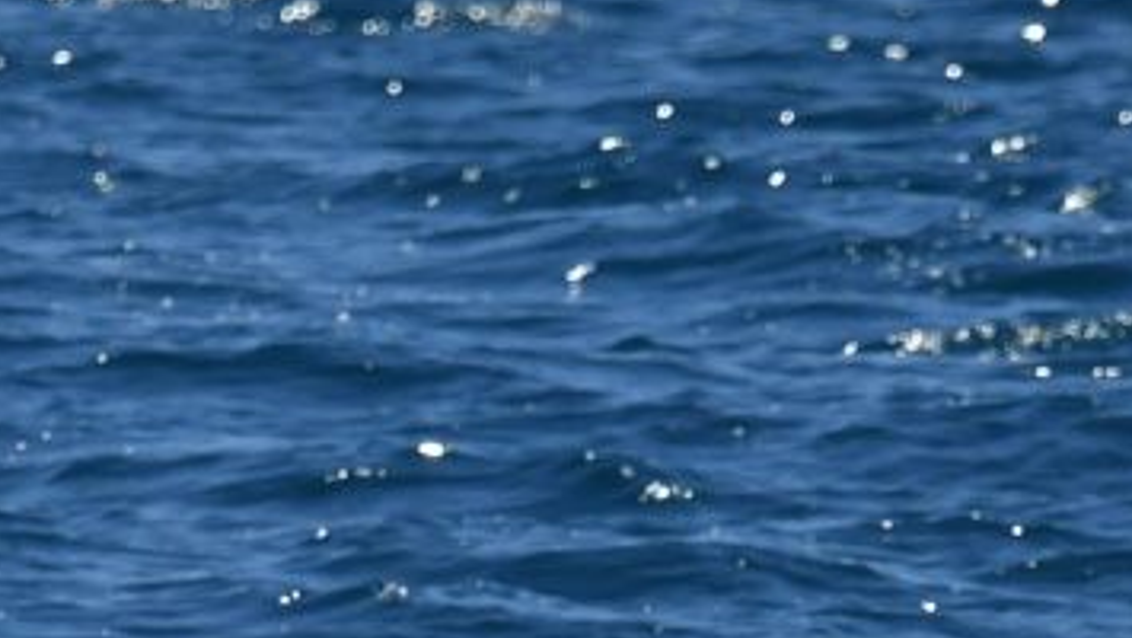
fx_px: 29787
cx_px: 434
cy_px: 758
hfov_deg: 2.2
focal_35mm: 992
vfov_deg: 1.2
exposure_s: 1/8000
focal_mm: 420
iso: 720
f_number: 6
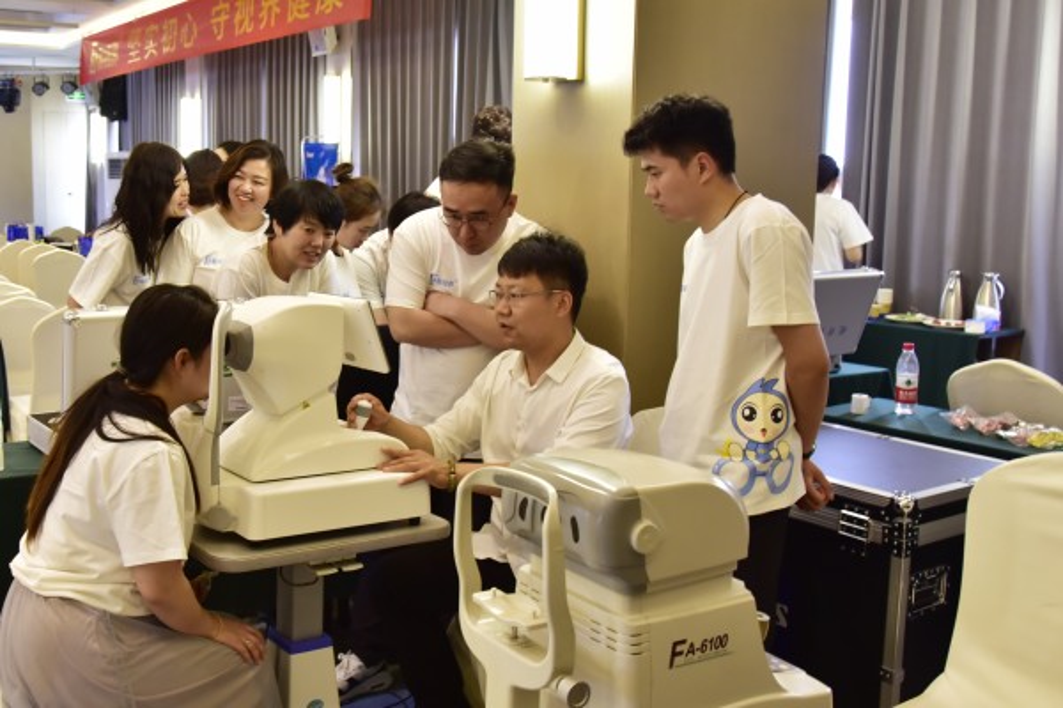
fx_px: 886
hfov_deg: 61.9
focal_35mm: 30
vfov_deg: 43.6
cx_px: 532
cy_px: 354
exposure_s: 1/50
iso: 1250
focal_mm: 30
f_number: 5
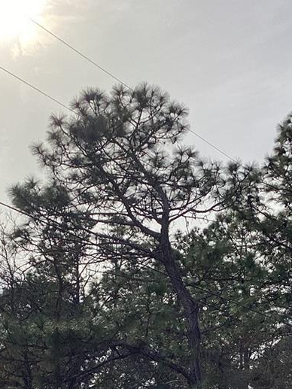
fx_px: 809
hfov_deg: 20.4
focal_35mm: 72
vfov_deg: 25.5
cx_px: 185
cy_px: 403
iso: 25
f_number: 2.4
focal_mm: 3.3
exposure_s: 1/2262
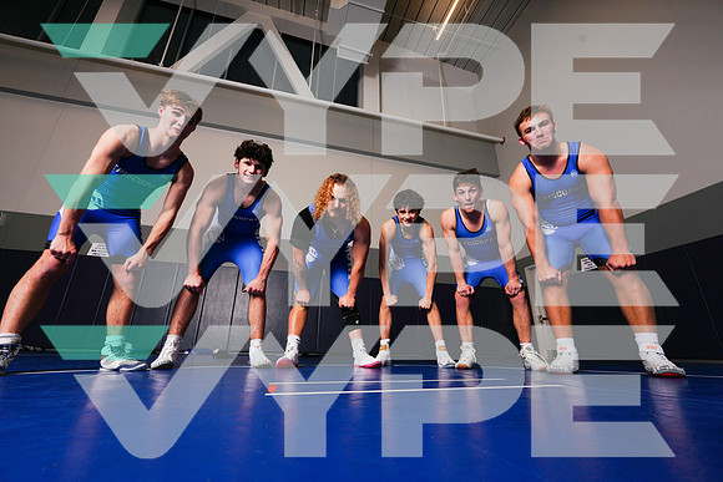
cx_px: 362
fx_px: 281
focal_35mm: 14
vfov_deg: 81.2
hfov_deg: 104.2
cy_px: 241
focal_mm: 14
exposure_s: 1/200
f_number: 9
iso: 400
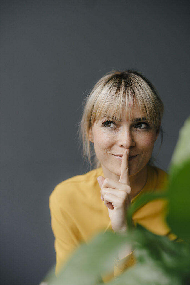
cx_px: 95
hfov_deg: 16.1
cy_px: 142
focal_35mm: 85
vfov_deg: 23.9
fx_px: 672
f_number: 2
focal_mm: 85
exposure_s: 1/800
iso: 800
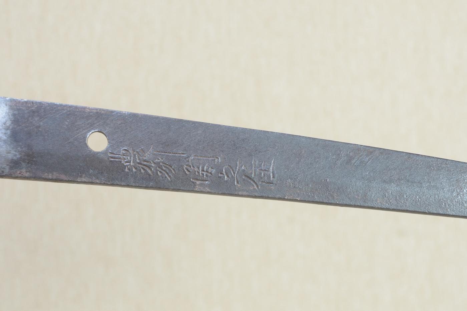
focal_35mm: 120
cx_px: 234
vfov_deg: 11.4
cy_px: 156
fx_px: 1555
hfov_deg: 17.1
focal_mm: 80
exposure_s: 1/1.6
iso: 400
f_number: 11
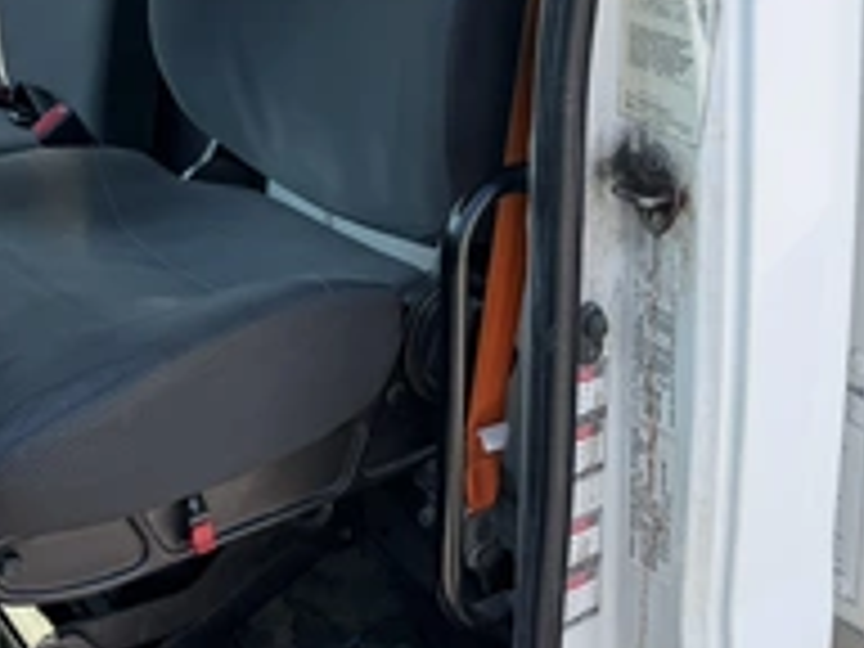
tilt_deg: -12.6
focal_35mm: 50
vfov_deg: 27.4
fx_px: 1248
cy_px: -4
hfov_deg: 38.1
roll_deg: +0.6
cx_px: 351
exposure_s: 1/1174
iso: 80
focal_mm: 6.76
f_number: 1.78
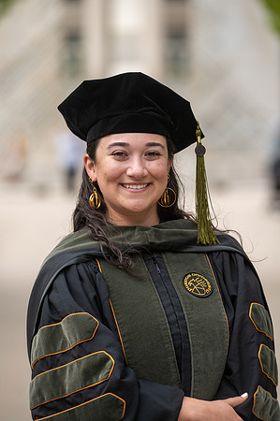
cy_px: 210
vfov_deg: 10.3
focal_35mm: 200
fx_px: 2339
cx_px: 140
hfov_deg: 6.9
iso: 125
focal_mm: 200
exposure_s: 1/500
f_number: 4.5
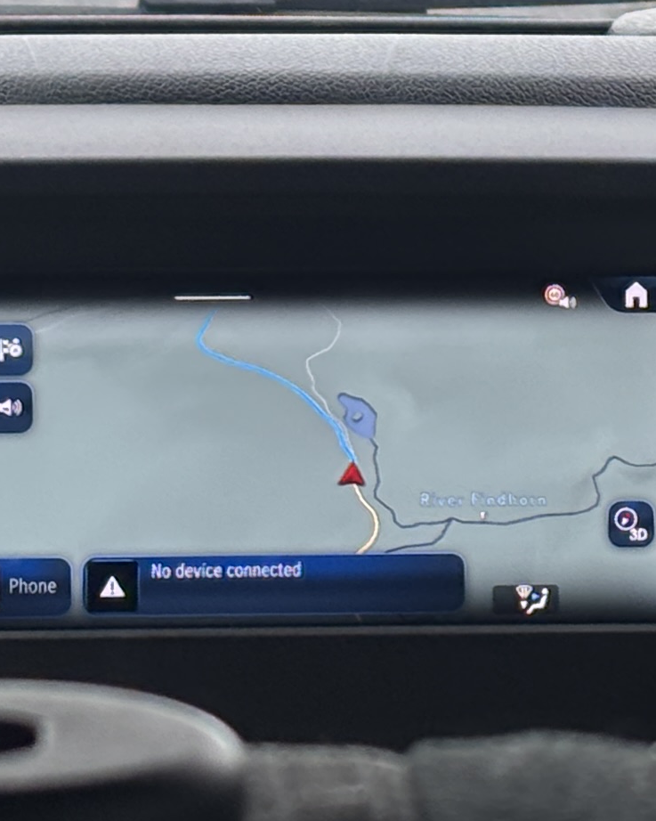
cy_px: 103
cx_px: 576
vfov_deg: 8.7
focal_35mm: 222
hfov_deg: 6.9
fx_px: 5390
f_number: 1.6
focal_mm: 5.96
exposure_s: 1/439
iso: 32
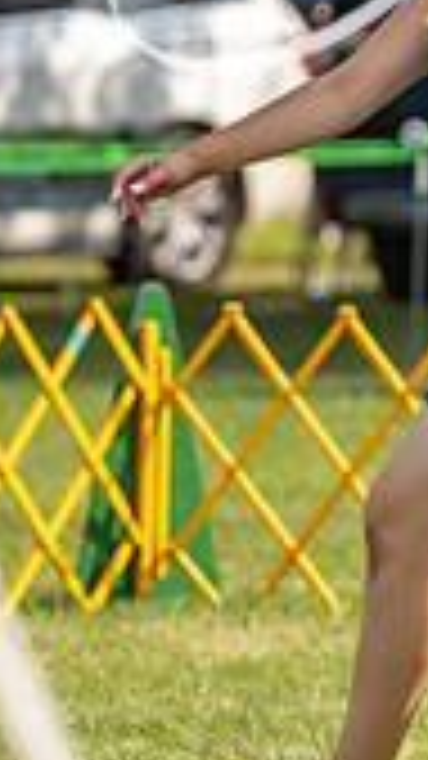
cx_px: 761
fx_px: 12172
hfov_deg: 2.0
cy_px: 155
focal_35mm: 603
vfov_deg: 3.6
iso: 200
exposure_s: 1/1600
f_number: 3.5
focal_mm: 168
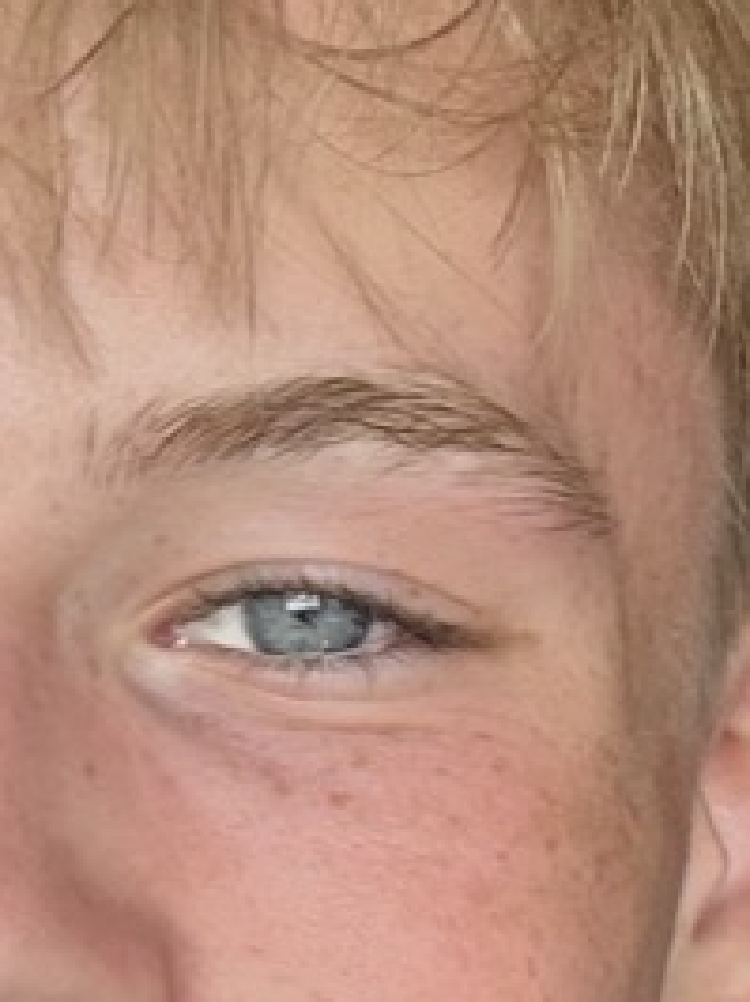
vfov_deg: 12.5
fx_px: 4572
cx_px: 4
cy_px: 625
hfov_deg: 9.3
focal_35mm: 158
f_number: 1.9
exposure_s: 1/139
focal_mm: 2.69
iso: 20
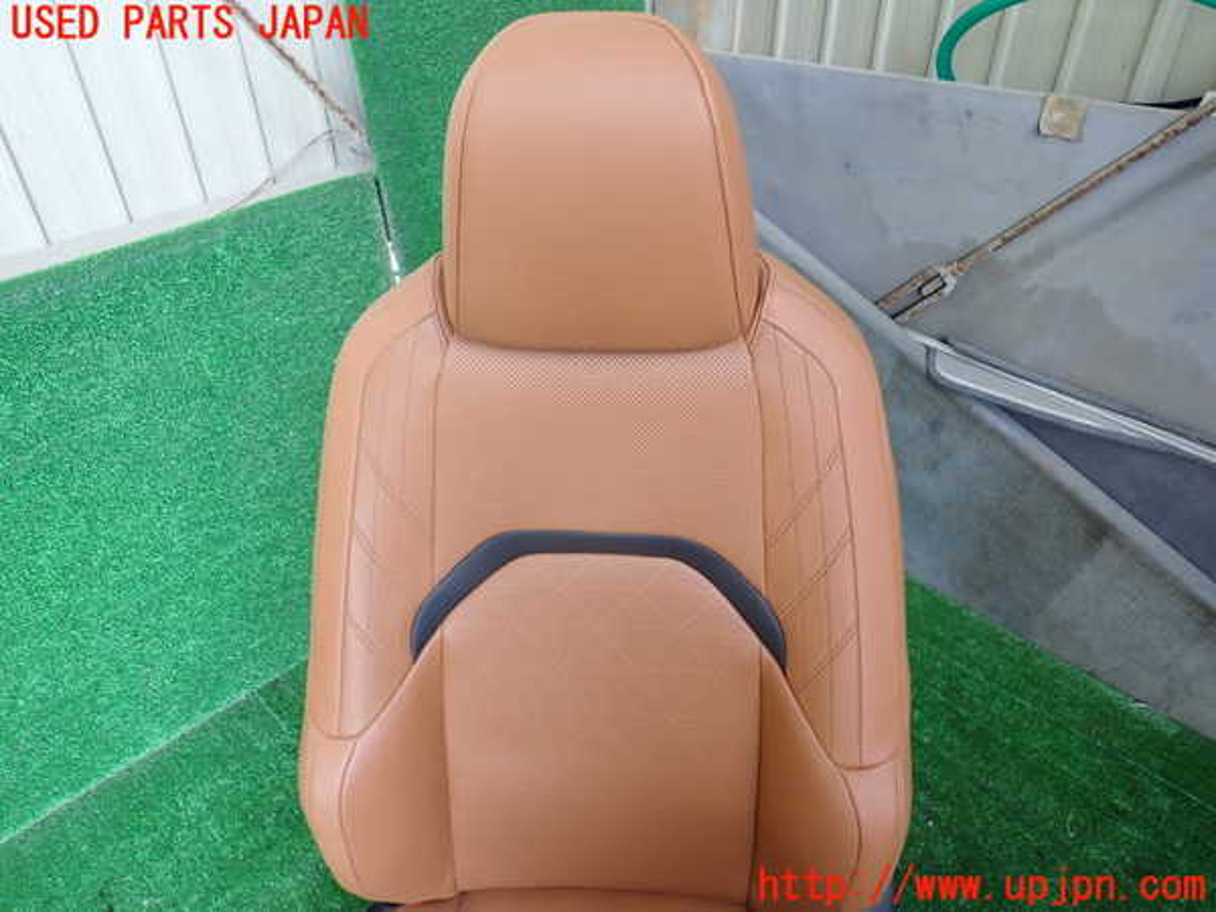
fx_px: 878
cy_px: 456
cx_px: 608
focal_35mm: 25
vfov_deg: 54.9
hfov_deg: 69.4
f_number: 2
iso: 200
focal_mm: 4.5
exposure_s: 1/100
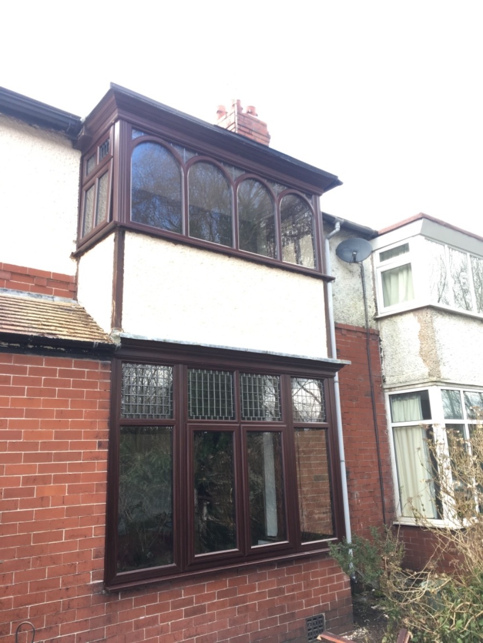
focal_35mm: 29
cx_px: 242
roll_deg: +1.7
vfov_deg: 61.7
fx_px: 540
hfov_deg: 48.2
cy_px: 322
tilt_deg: +15.8
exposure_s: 1/100
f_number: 2.2
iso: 32
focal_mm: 4.15
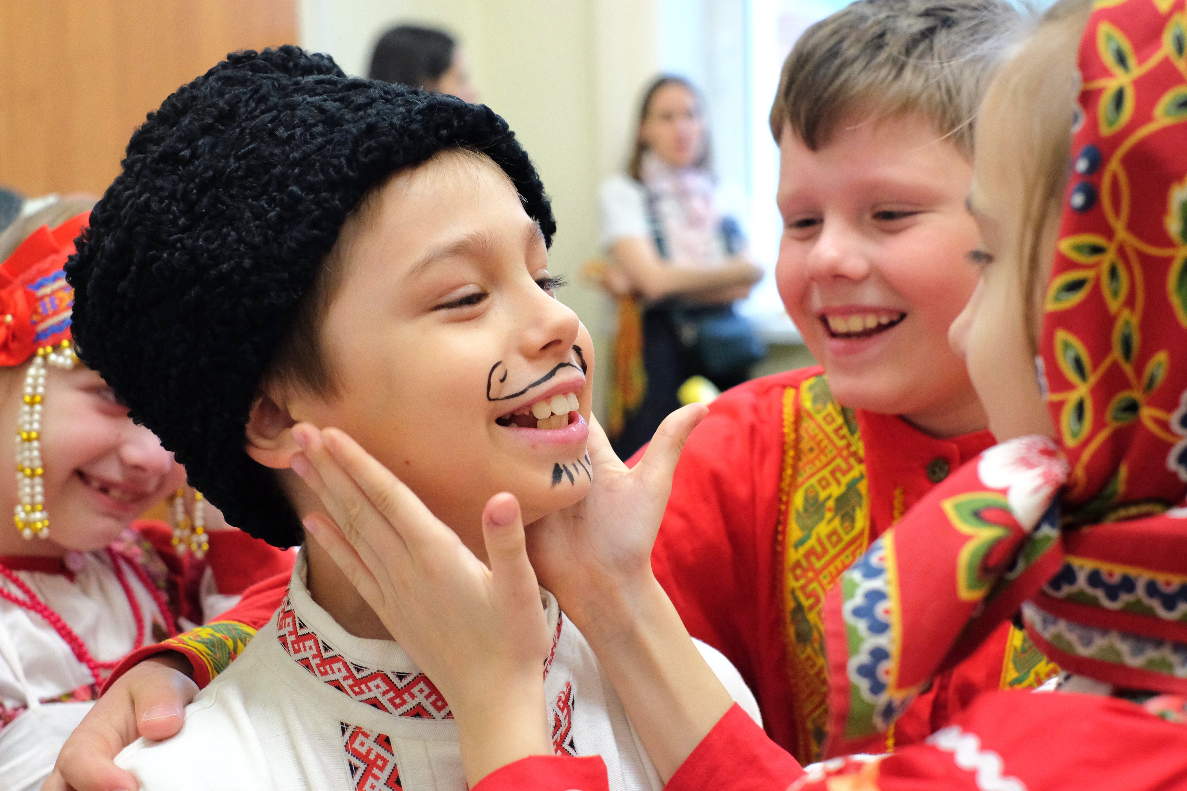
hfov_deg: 37.5
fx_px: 1747
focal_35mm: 53
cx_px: 594
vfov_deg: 25.5
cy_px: 396
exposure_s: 1/250
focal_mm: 35
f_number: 4
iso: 1600
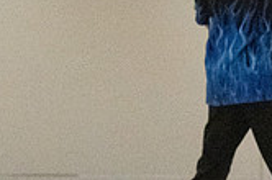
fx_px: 2768
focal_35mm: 367
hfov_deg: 5.5
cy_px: 46
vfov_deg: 3.7
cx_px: 462
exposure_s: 1/1250
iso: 10000
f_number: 4
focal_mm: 70
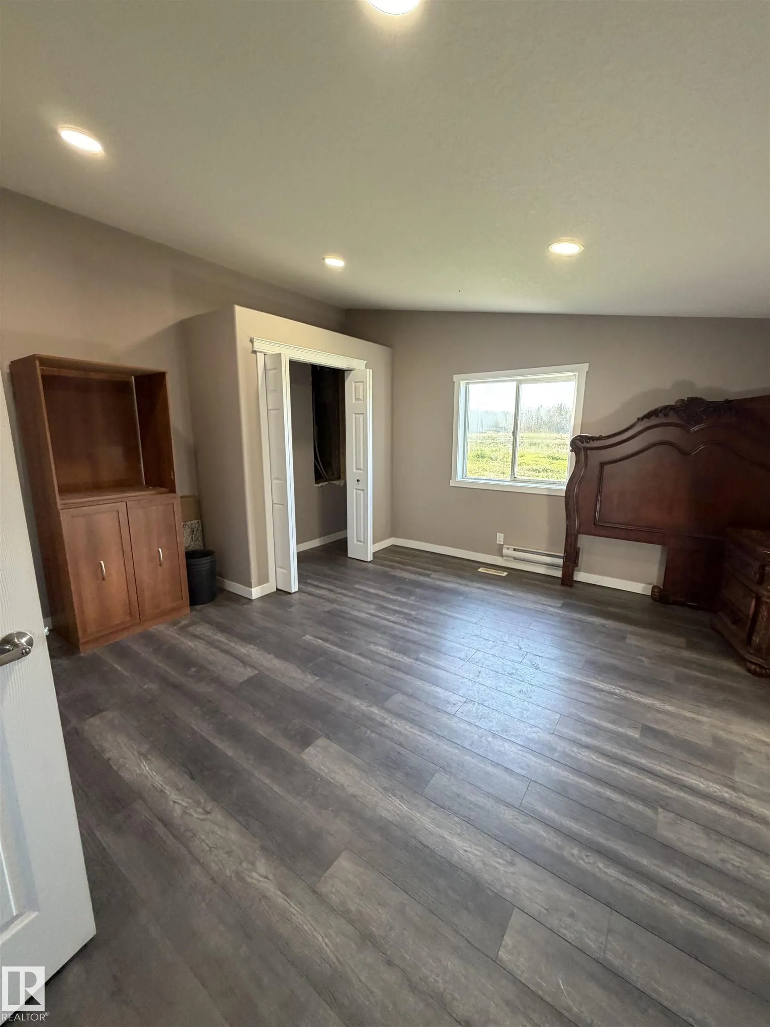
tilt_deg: -11.0
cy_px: 514
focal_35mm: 14
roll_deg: +0.1
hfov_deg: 85.7
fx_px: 415
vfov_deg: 102.1
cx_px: 385
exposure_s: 1/121
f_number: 2.2
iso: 250
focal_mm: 2.22
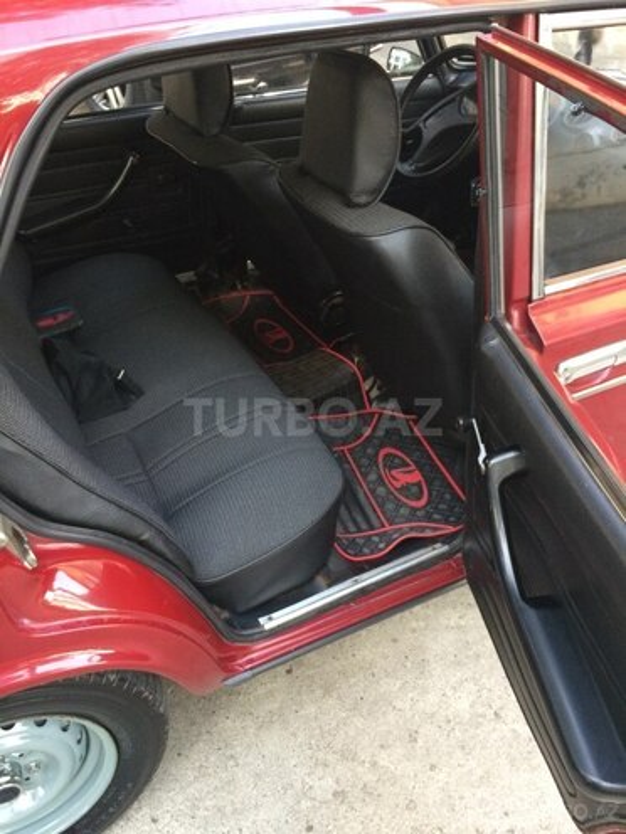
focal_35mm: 29
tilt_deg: -37.0
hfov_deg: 48.2
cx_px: 313
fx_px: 699
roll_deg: +3.5
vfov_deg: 61.7
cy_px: 417
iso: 160
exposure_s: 1/33
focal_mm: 4.15
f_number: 2.2
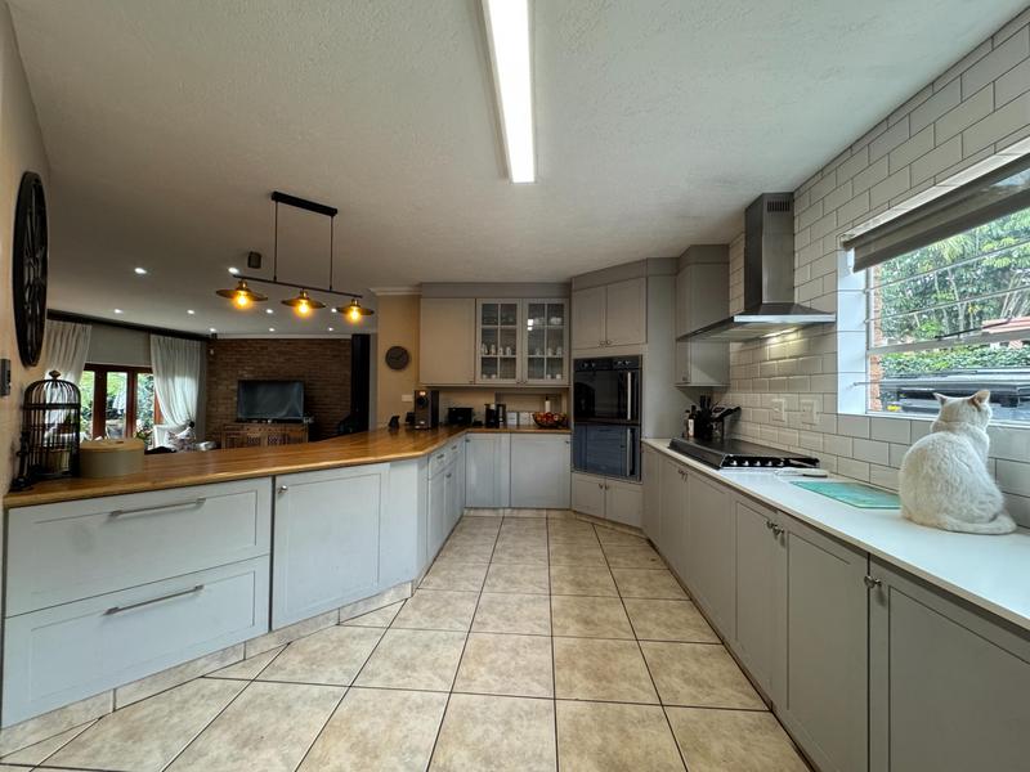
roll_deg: -1.2
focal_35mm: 14
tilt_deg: +1.5
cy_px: 386
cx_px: 515
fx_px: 417
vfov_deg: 85.7
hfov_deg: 102.1
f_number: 2.2
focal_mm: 2.22
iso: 200
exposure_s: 1/50
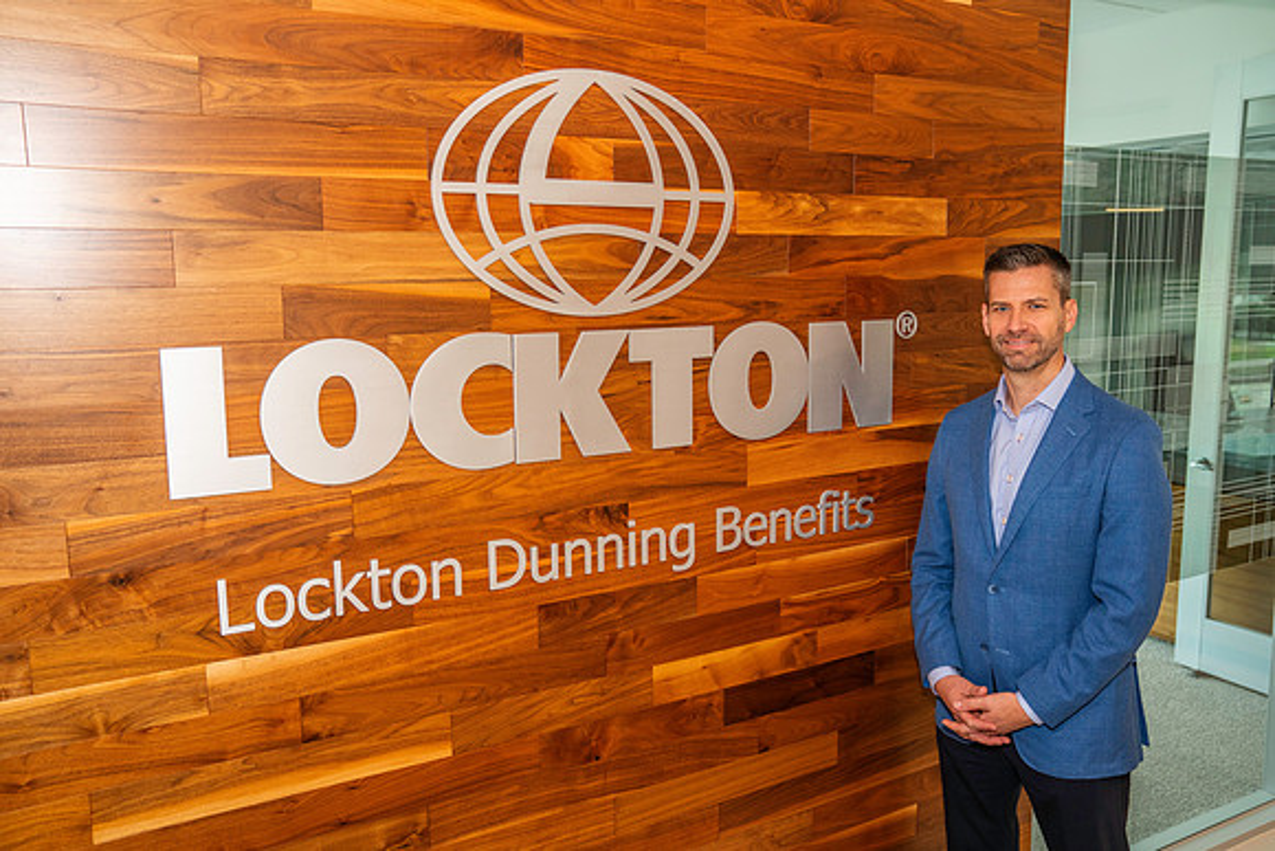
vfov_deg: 43.6
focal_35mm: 30
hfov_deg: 61.9
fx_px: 1063
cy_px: 426
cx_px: 638
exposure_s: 1/200
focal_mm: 30
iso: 1250
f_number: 4
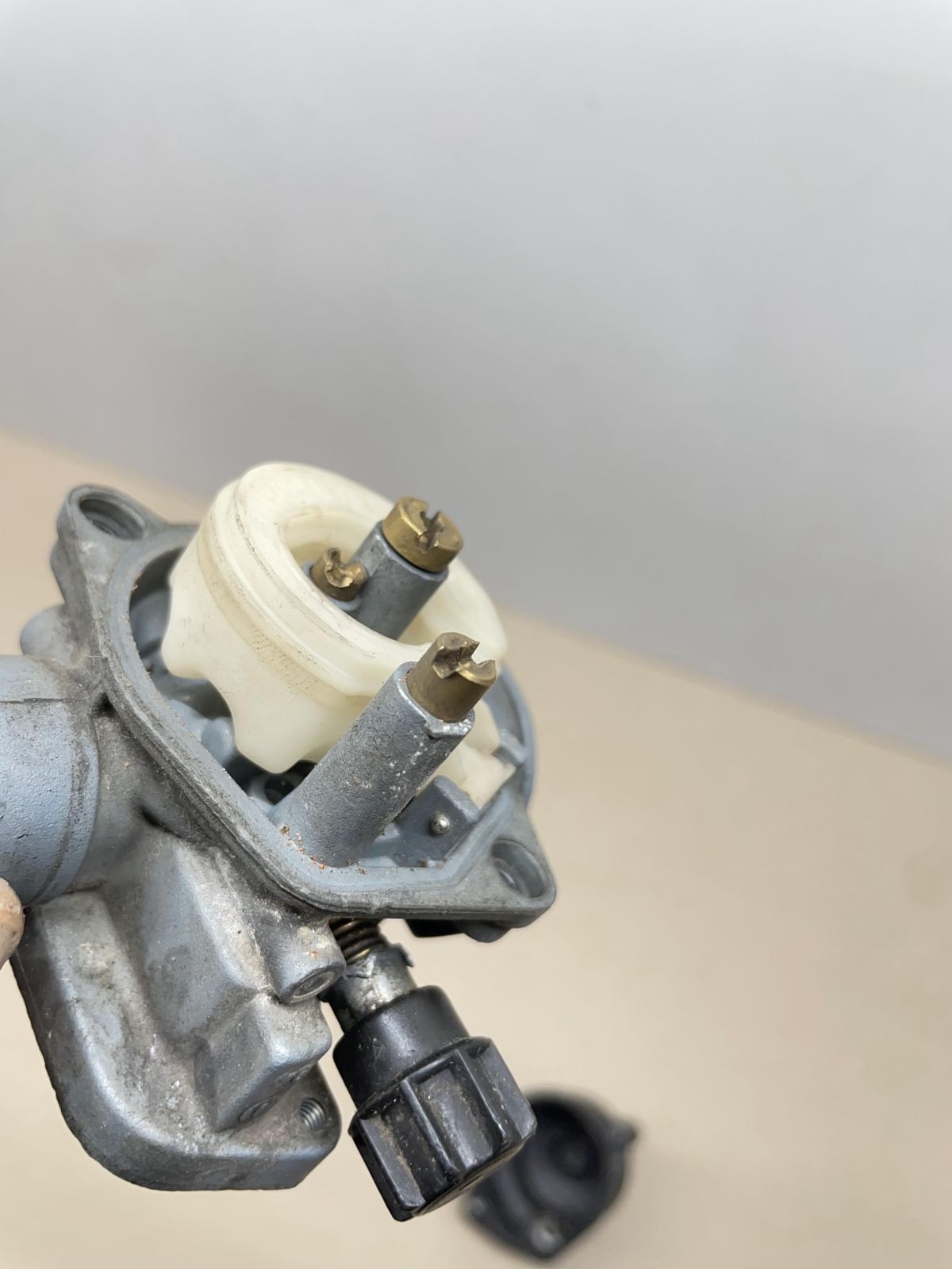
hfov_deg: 53.1
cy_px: 634
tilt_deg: -64.2
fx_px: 953
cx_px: 476
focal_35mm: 26
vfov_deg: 67.3
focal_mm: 4.2
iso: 64
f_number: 1.6
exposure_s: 1/100
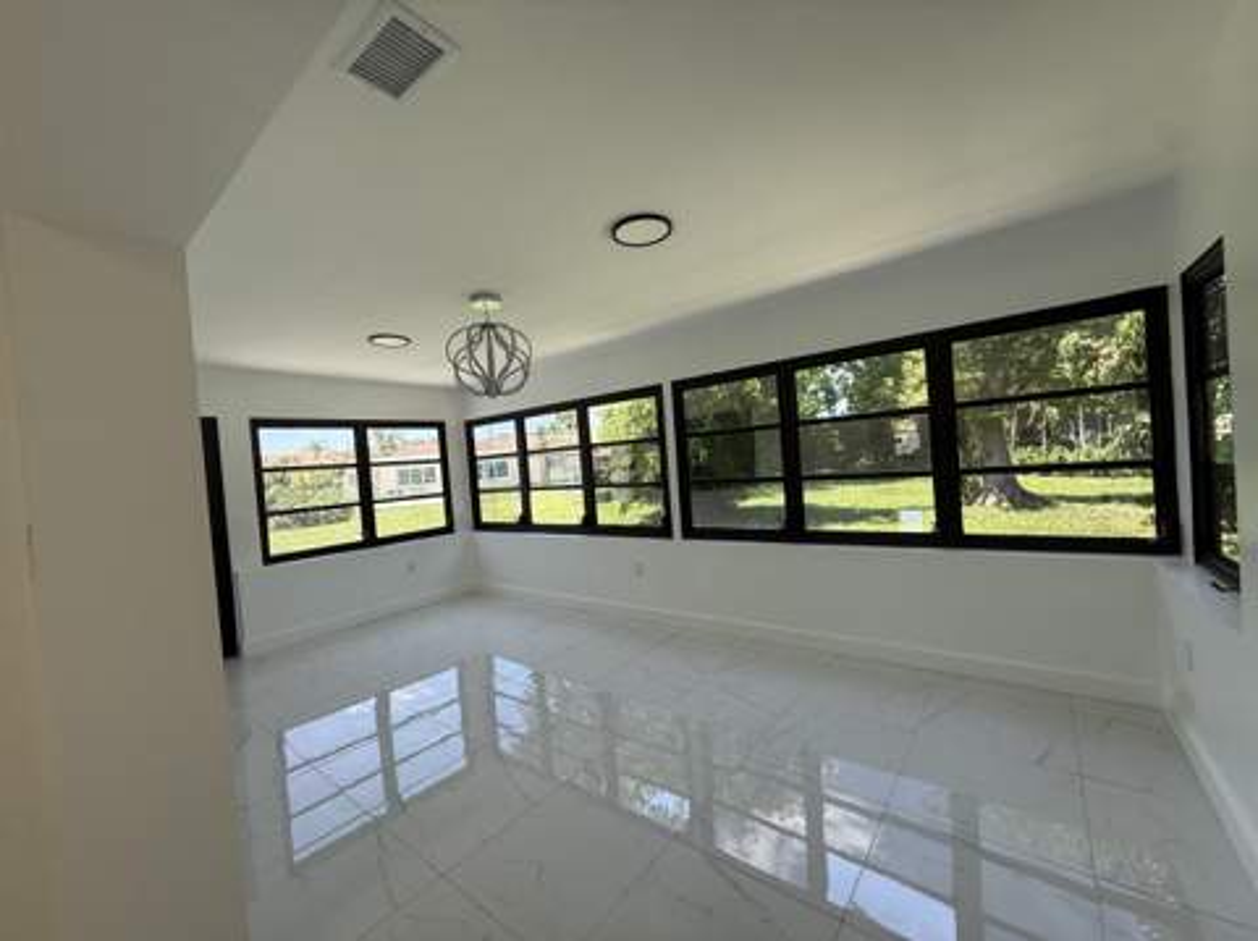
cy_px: 470
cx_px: 629
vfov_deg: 85.6
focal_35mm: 14
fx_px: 508
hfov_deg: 102.1
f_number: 2.2
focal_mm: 2.22
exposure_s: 1/216
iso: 64
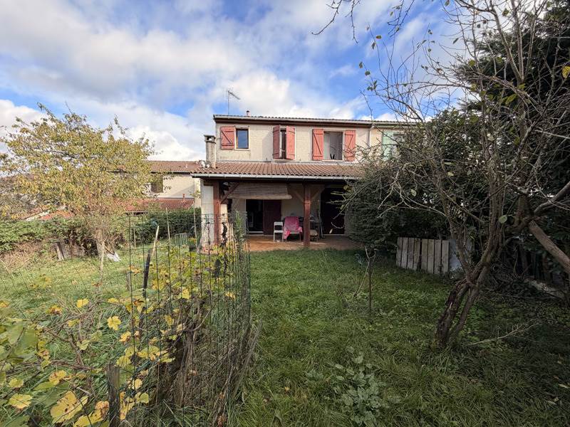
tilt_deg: -1.7
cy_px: 214
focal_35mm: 14
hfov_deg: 102.1
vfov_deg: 85.7
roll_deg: +1.2
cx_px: 285
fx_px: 231
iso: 40
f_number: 2.2
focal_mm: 2.22
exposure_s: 1/579
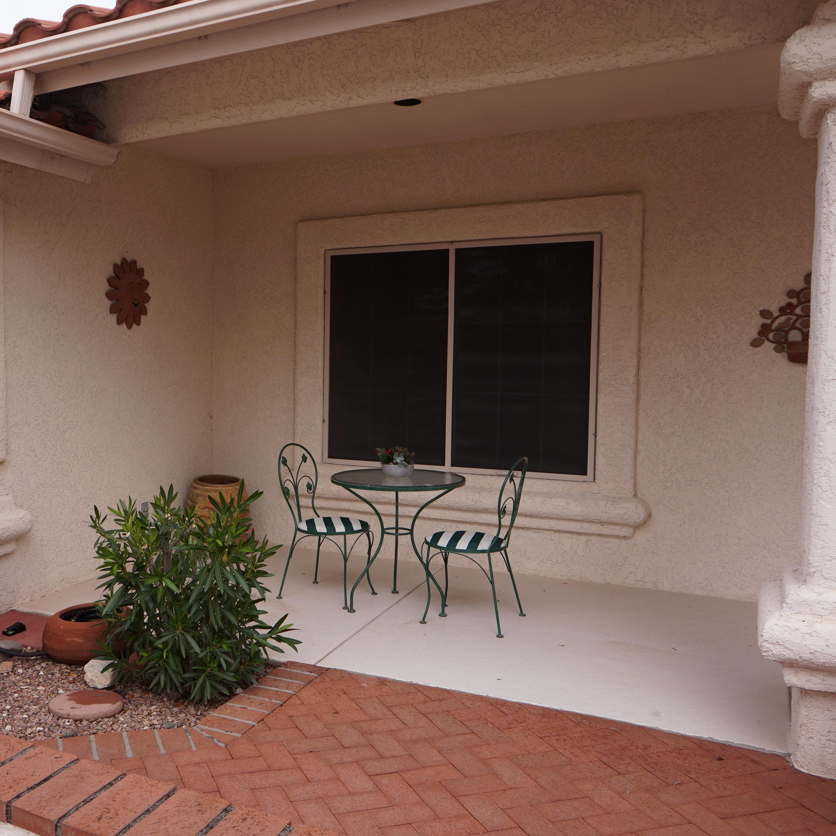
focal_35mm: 31
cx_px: 228
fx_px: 847
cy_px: 416
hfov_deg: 50.7
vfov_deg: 52.5
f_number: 6.3
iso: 100
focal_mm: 16
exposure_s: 1/160
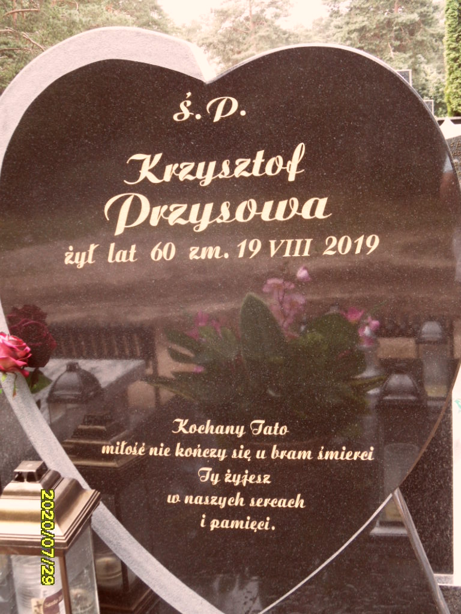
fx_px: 888
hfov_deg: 29.1
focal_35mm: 50
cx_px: 230
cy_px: 307
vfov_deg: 38.2
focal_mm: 8.2
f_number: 3.8
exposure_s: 1/60
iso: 100
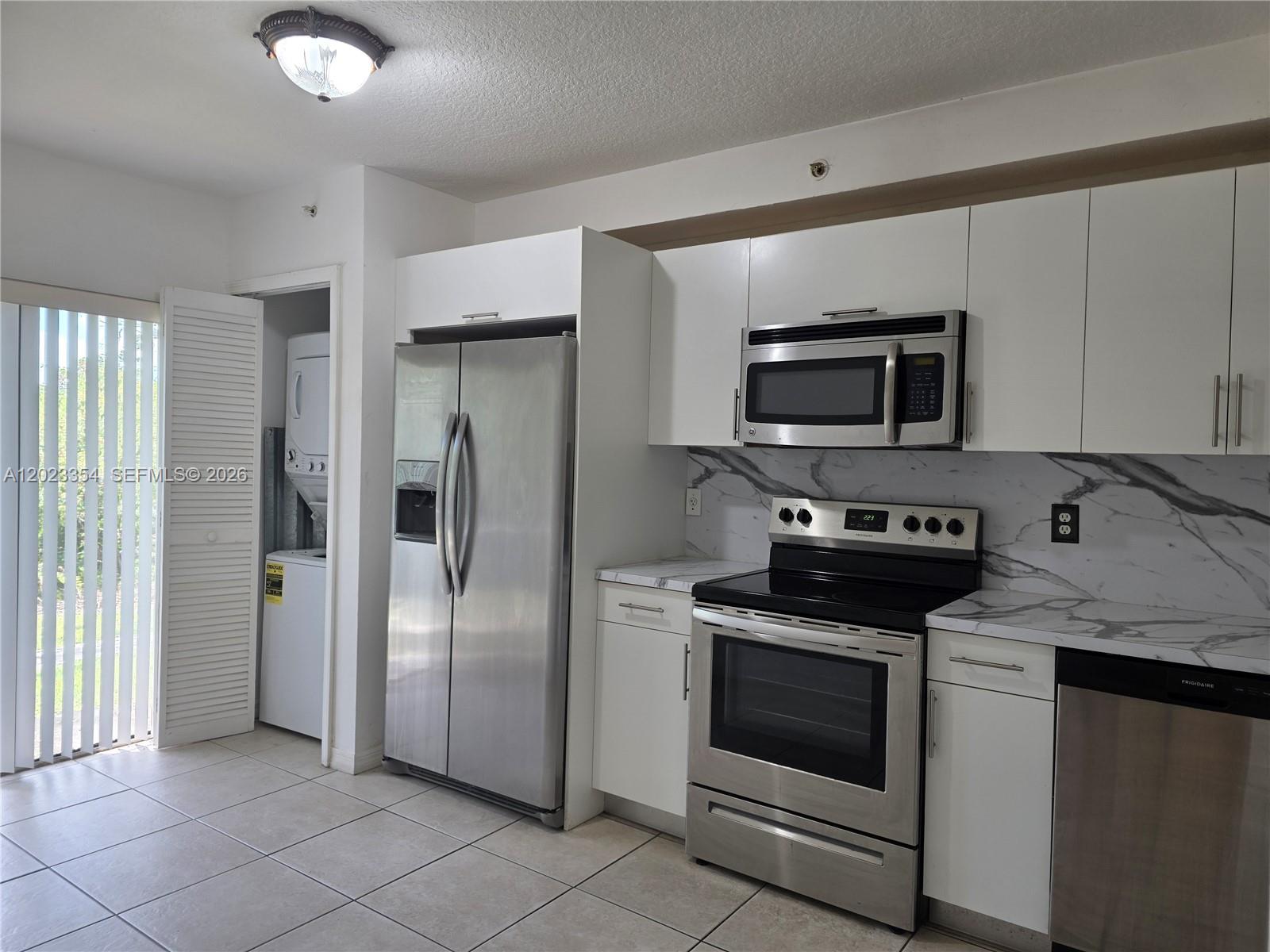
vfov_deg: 58.9
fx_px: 844
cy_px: 476
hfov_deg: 73.9
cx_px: 635
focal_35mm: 23
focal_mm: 6.3
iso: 64
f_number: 1.7
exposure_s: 1/120
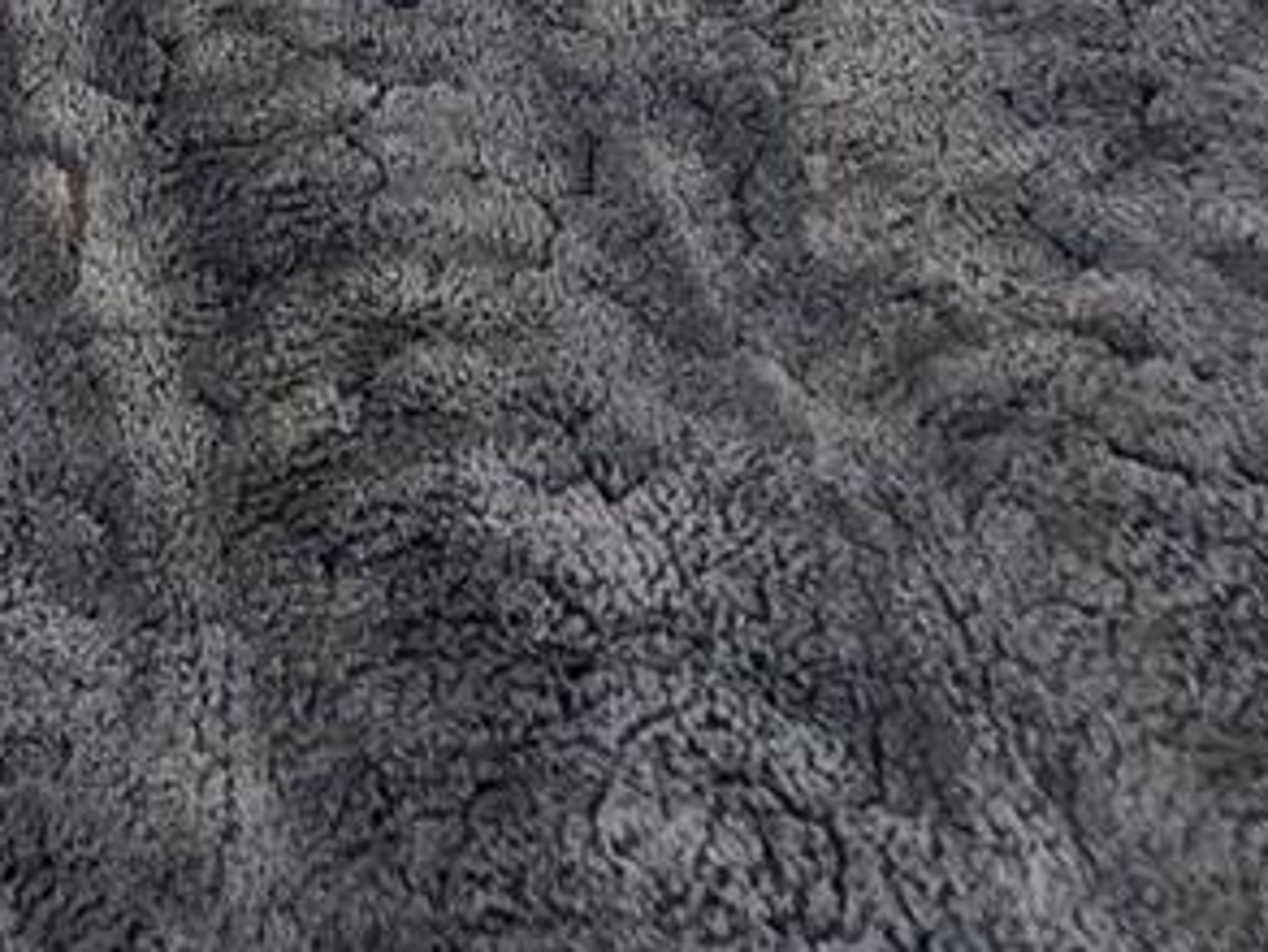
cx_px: -333
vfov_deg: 13.9
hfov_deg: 24.3
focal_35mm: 71
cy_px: -1389
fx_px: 2602
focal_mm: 2.2
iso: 160
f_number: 2.2
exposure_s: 1/60
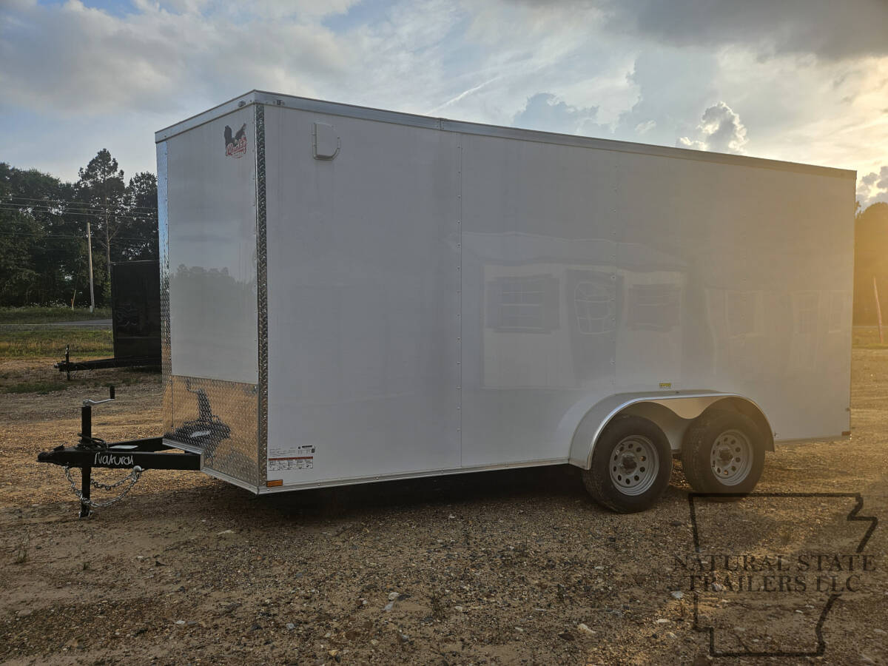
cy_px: 333
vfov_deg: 58.9
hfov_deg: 73.9
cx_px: 444
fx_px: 590
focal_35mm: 23
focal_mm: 5.4
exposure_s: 1/633
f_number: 1.8
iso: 25
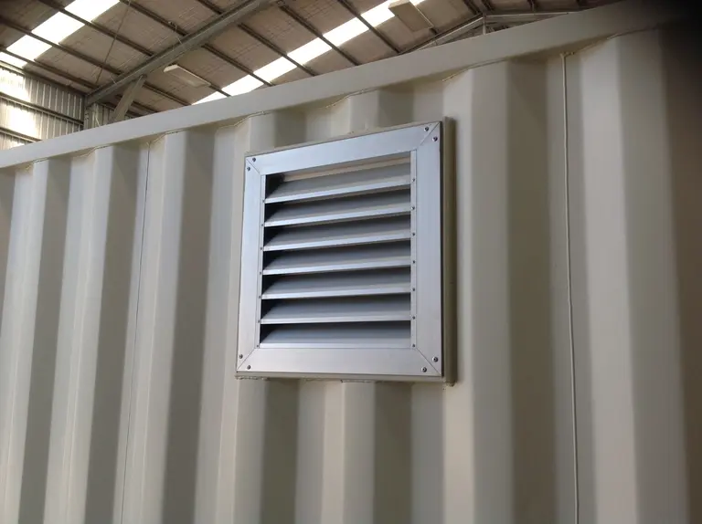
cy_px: 262
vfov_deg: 40.6
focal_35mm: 35
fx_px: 709
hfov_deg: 52.7
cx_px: 351
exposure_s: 1/222
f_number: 2.4
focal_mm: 4.28
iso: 50
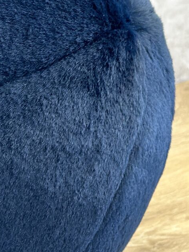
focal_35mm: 194
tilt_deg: -17.2
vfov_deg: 10.2
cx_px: -174
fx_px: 1412
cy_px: 125
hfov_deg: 7.4
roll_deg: -3.4
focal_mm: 6.86
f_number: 1.78
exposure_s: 1/60
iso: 80
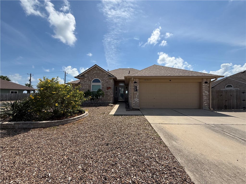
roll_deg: +0.0
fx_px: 99
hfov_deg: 102.1
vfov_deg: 85.7
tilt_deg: +1.0
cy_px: 92
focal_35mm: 14
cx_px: 123
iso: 50
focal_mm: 2.22
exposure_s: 1/3460
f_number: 2.2
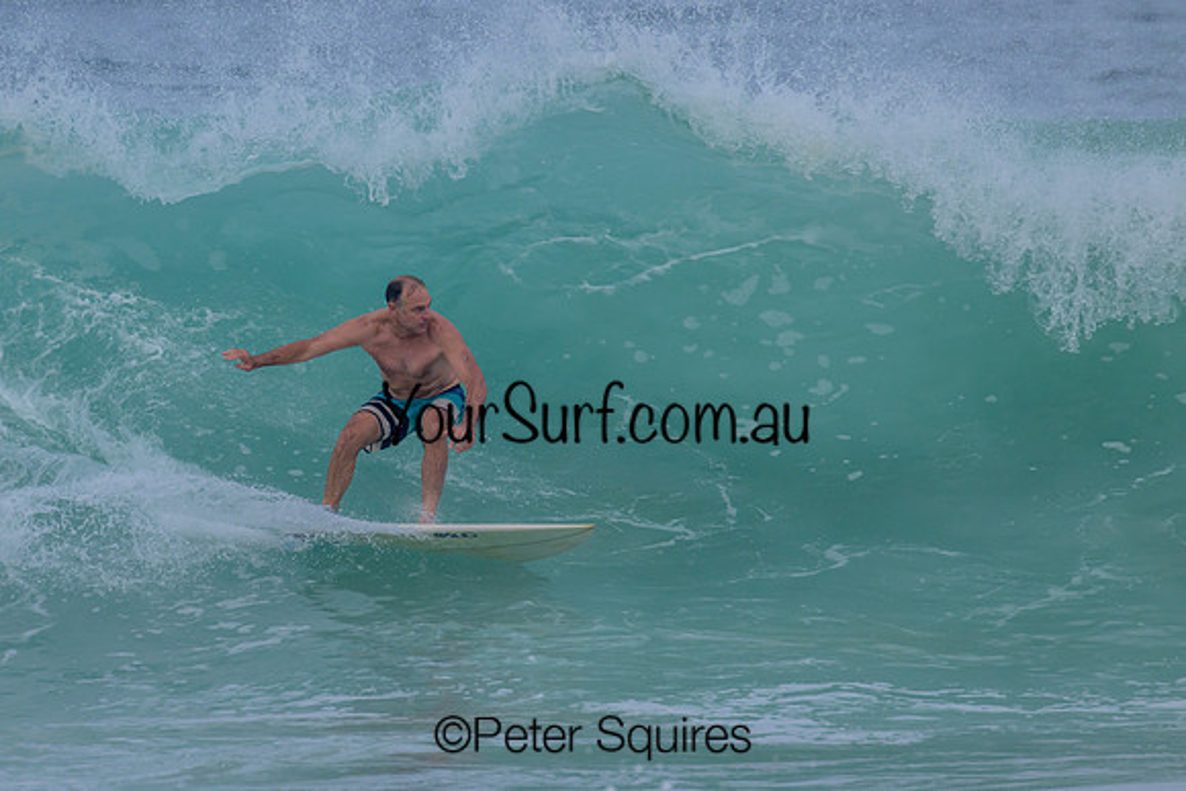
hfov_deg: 2.2
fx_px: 31550
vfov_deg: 1.4
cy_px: 427
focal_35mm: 957
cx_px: 479
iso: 900
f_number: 11
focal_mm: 800
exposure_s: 1/2000
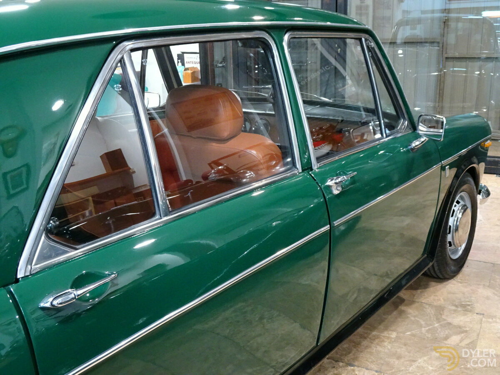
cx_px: 250
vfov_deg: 38.7
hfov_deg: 50.1
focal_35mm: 37
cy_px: 188
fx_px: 534
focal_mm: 6.37
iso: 800
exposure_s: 1/6
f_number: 4
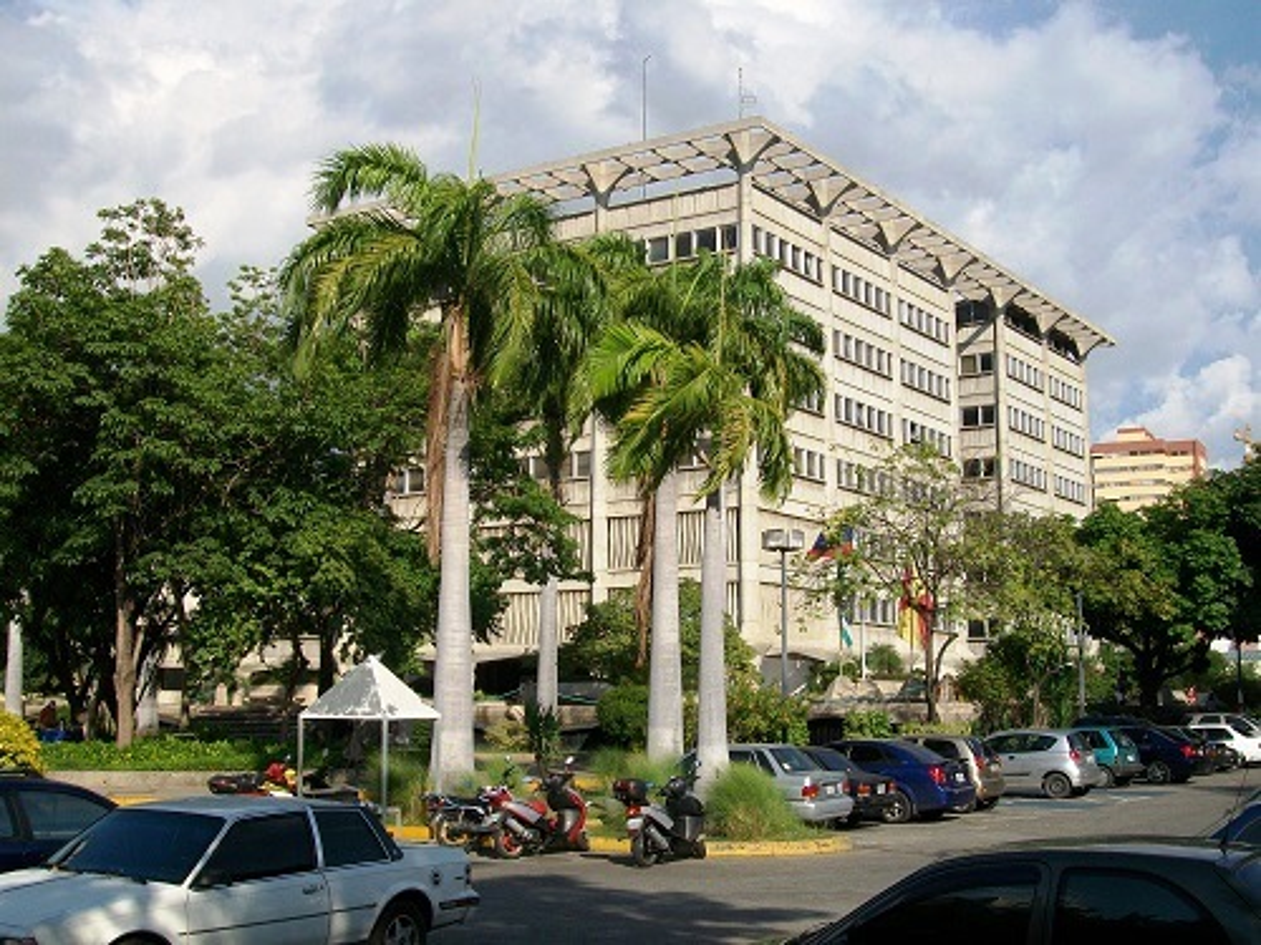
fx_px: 1639
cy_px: 472
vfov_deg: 32.2
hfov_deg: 42.1
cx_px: 630
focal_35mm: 45
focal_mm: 7.6
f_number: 5.3
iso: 64
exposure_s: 1/500
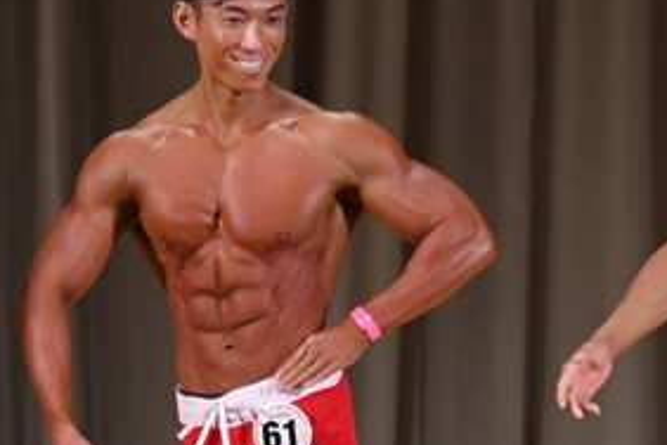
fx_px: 12987
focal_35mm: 701
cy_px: 445
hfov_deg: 2.9
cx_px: 193
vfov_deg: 2.0
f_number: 5.6
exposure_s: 1/400
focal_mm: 170
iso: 3200
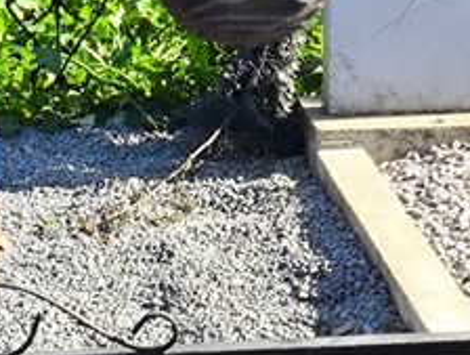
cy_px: 17
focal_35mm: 178
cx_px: -284
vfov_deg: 8.3
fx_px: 2422
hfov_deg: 10.6
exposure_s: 1/421
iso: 50
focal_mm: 4.71
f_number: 1.7
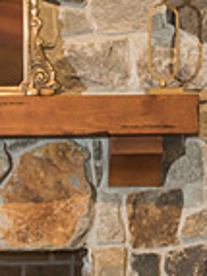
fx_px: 3058
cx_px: 93
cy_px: 198
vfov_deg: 5.2
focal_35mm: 383
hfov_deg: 3.9
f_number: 3.2
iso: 1250
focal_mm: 98
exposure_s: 1/125
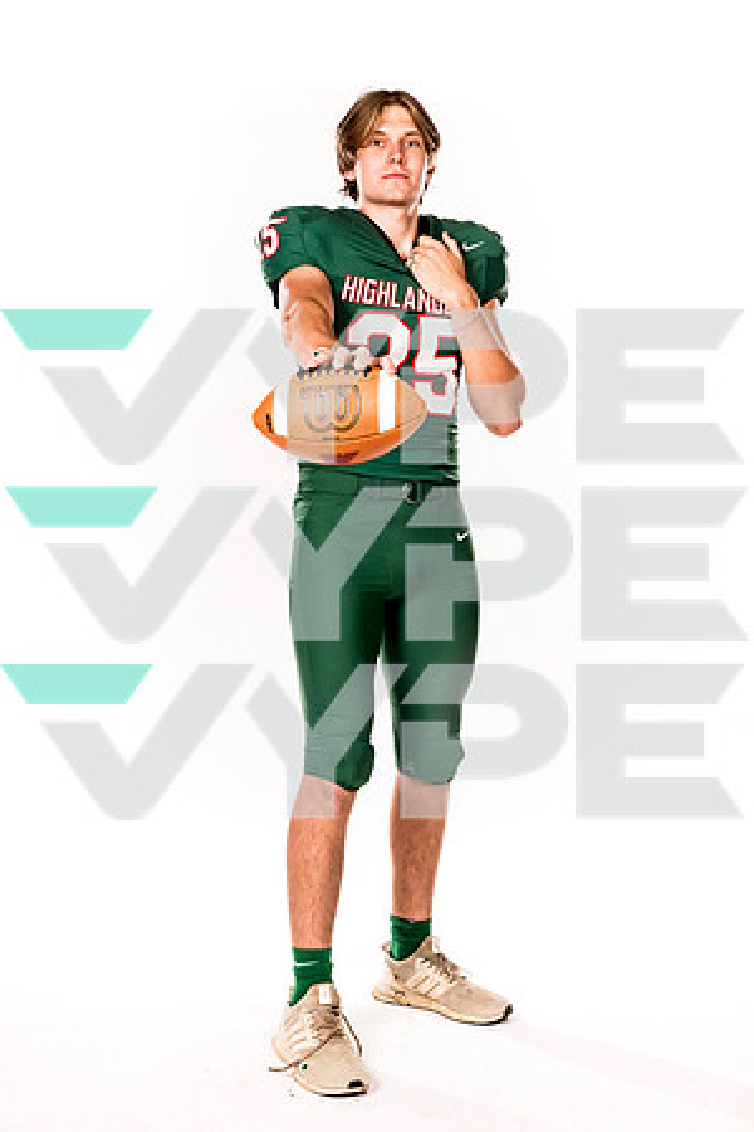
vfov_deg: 36.2
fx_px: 1728
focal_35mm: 55
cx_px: 377
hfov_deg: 24.6
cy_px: 566
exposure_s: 1/400
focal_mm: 55
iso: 800
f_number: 8
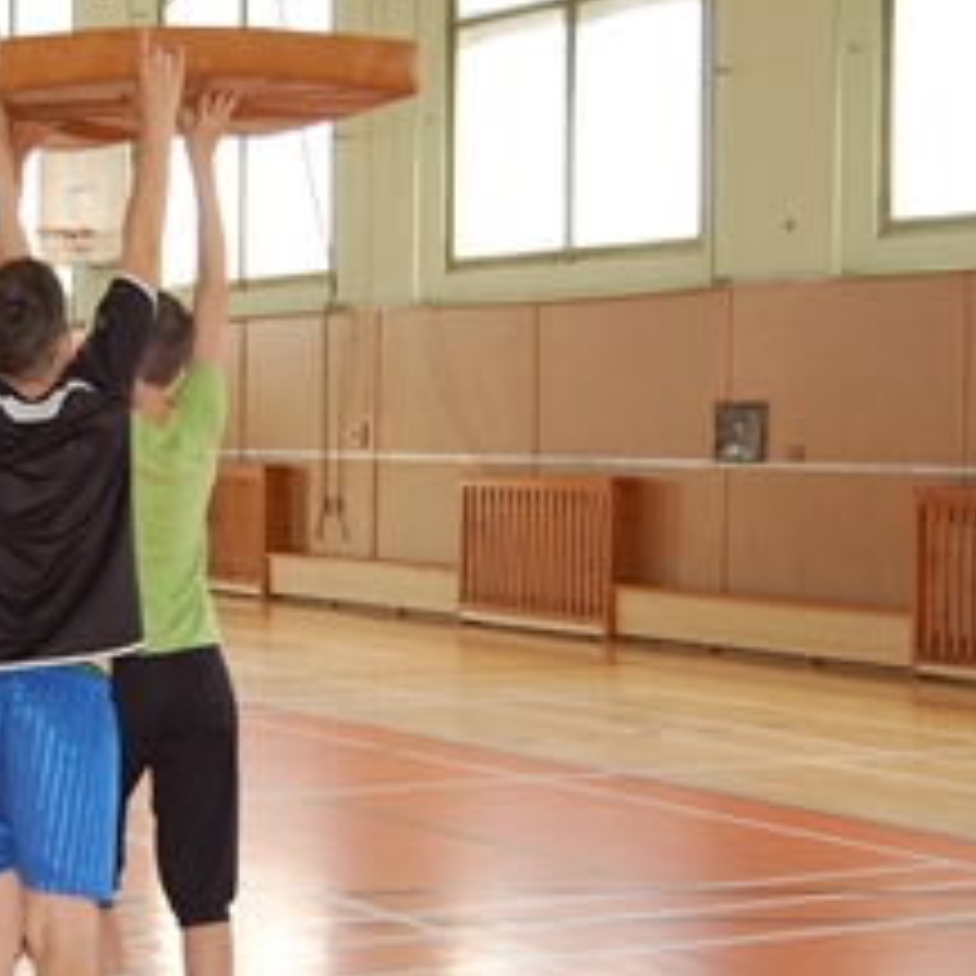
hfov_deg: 19.3
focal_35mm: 88
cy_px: 513
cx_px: 58
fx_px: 2807
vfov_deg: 19.7
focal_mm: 30
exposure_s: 1/60
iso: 400
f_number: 4.2
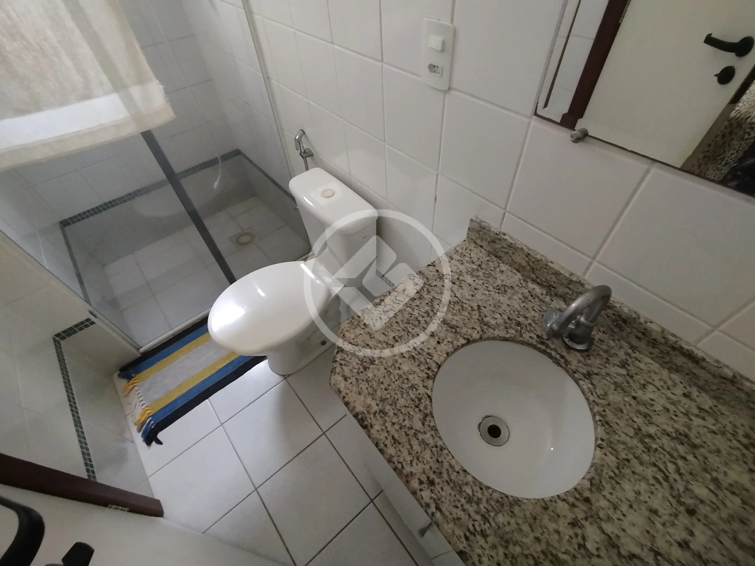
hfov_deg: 98.2
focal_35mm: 15
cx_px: 378
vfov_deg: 81.7
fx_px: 327
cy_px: 283
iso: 320
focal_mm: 1.65
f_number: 2.2
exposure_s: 1/30
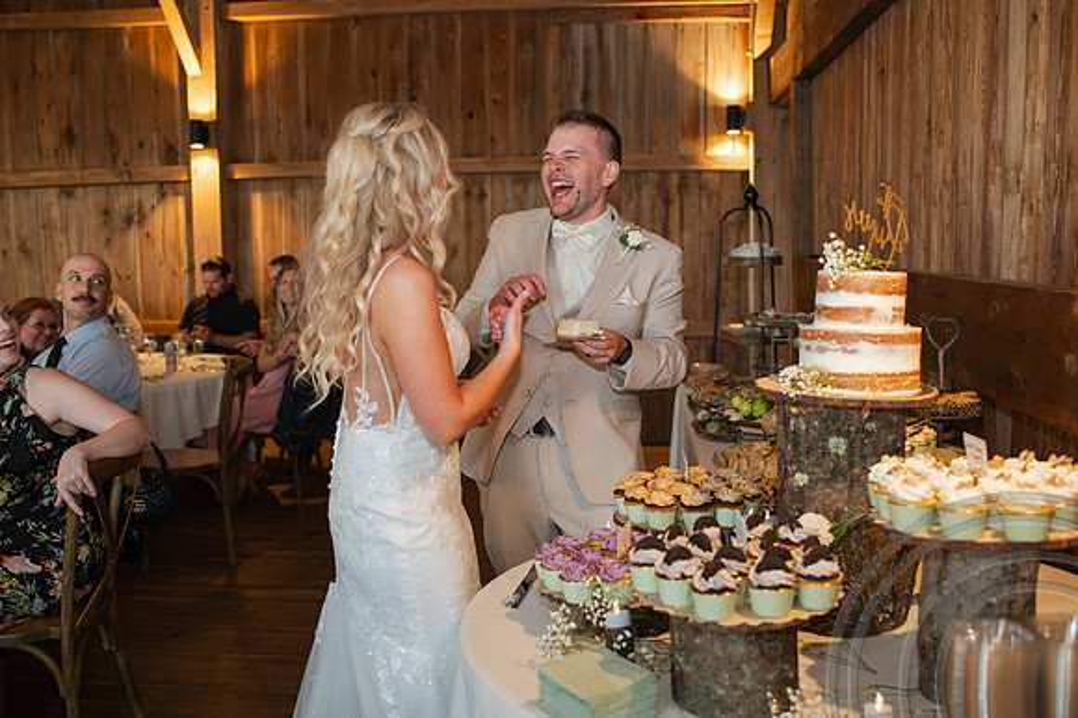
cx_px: 539
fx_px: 1047
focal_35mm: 35
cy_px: 359
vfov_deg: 37.8
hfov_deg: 54.5
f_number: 3.2
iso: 1000
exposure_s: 1/200
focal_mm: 35
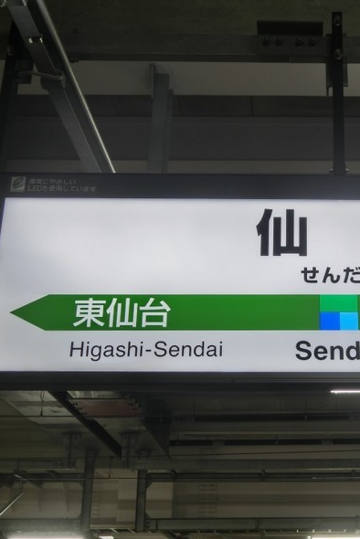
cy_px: 266
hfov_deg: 21.4
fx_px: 929
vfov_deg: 32.4
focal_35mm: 62
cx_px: 327
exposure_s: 1/25
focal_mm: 9.5
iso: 80
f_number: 3.5
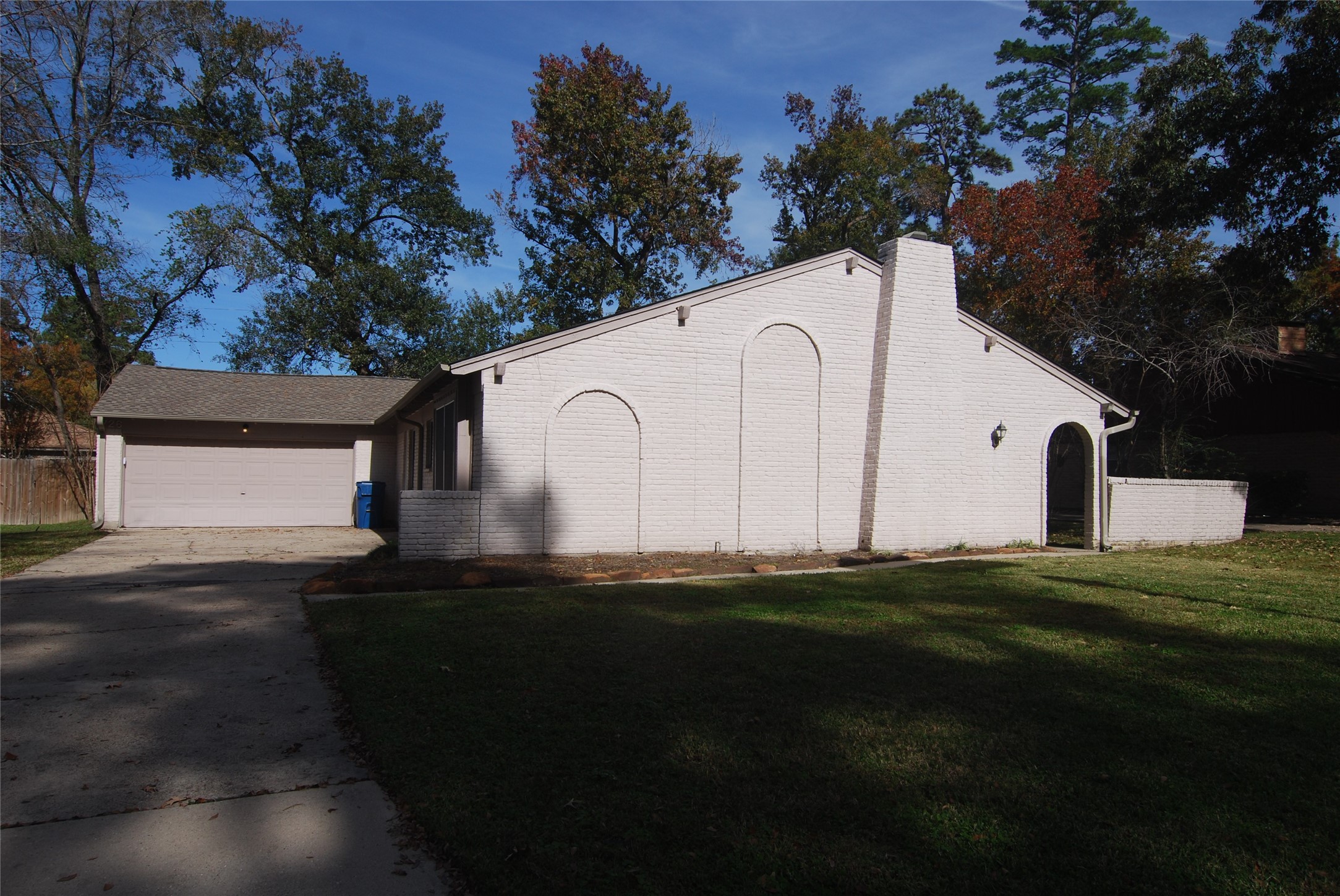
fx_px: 894
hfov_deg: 73.7
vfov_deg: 53.3
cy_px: 448
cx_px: 670
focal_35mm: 24
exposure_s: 1/320
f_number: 9
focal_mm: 16
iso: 100
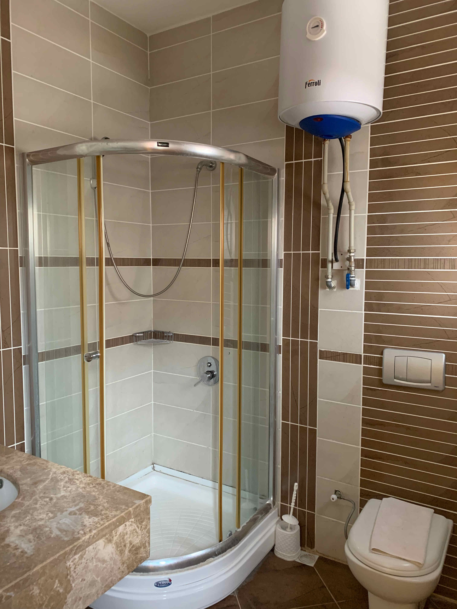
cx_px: 228
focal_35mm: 26
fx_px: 458
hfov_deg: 53.1
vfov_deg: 67.3
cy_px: 304
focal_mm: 4.25
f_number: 1.8
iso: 400
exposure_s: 1/59
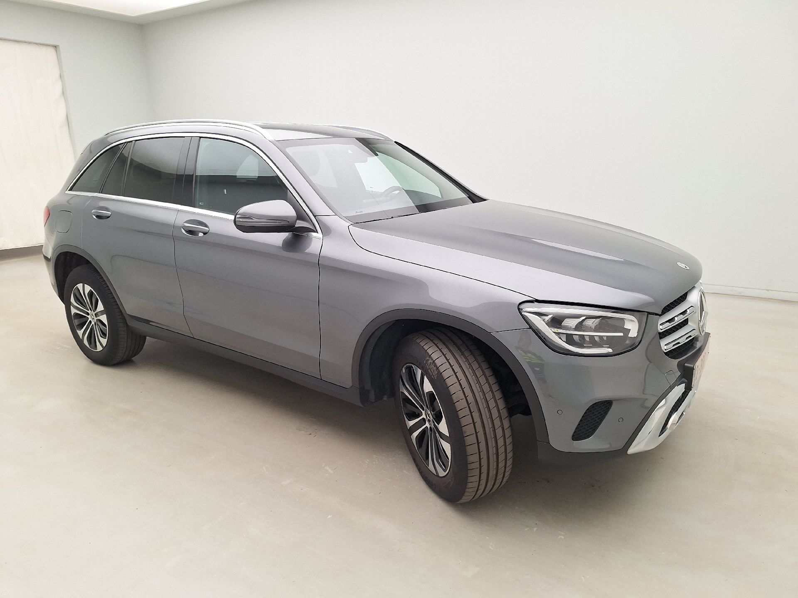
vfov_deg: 58.9
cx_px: 399
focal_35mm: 23
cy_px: 299
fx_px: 530
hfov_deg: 73.9
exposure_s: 1/100
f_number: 1.8
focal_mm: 5.54
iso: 50
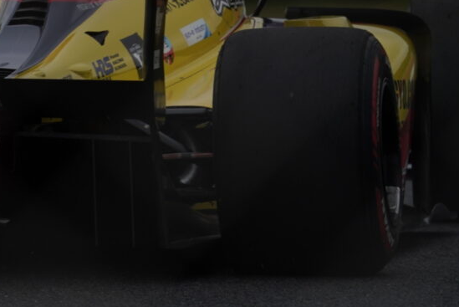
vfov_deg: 1.1
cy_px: -4
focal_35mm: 1279
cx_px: 103
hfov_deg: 1.6
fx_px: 16320
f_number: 6.3
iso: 320
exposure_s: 1/2500
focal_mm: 600
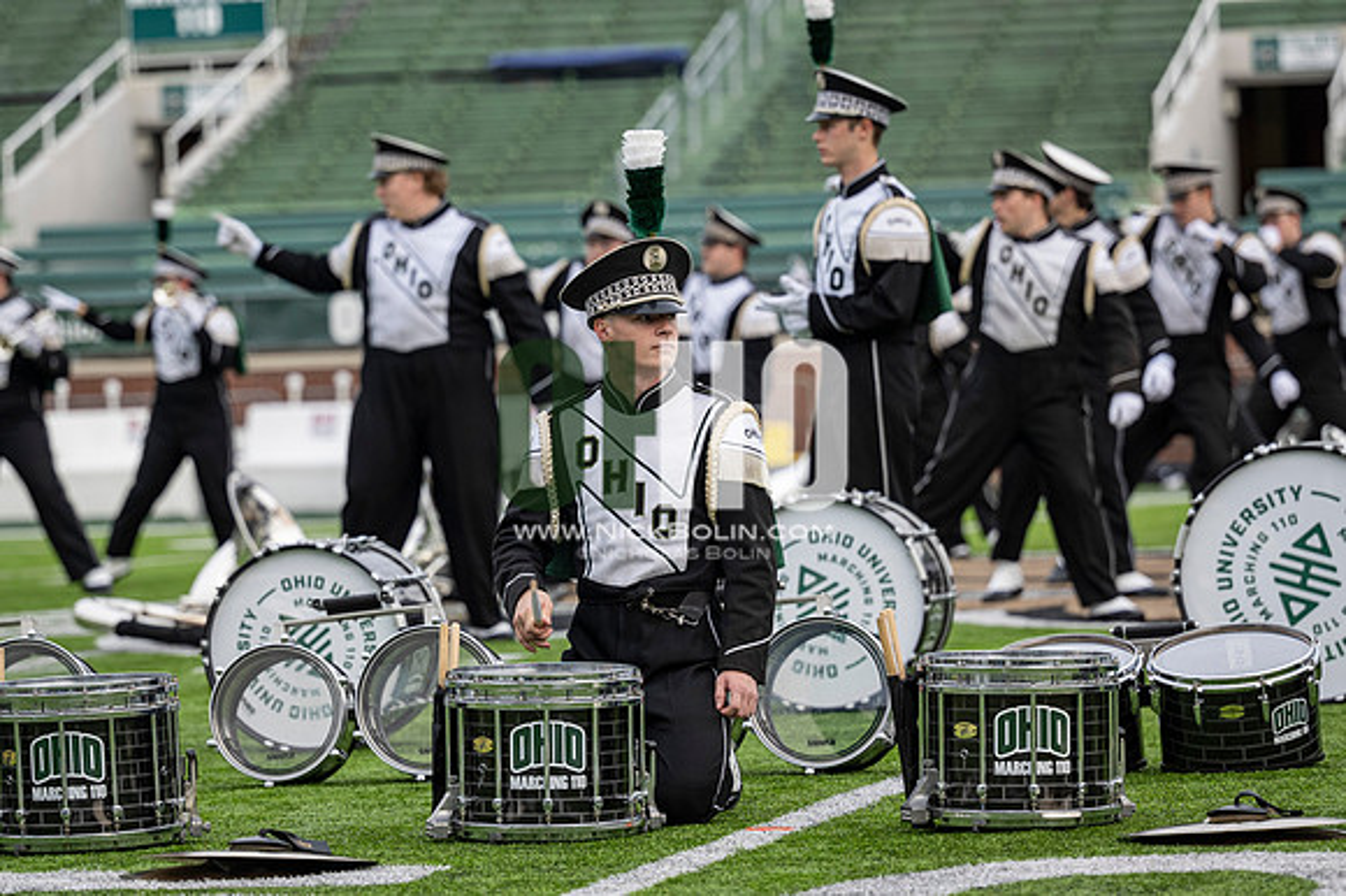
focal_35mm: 172
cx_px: 673
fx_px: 6427
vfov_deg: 8.0
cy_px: 448
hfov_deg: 12.0
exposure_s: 1/500
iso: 250
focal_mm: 115
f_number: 2.8
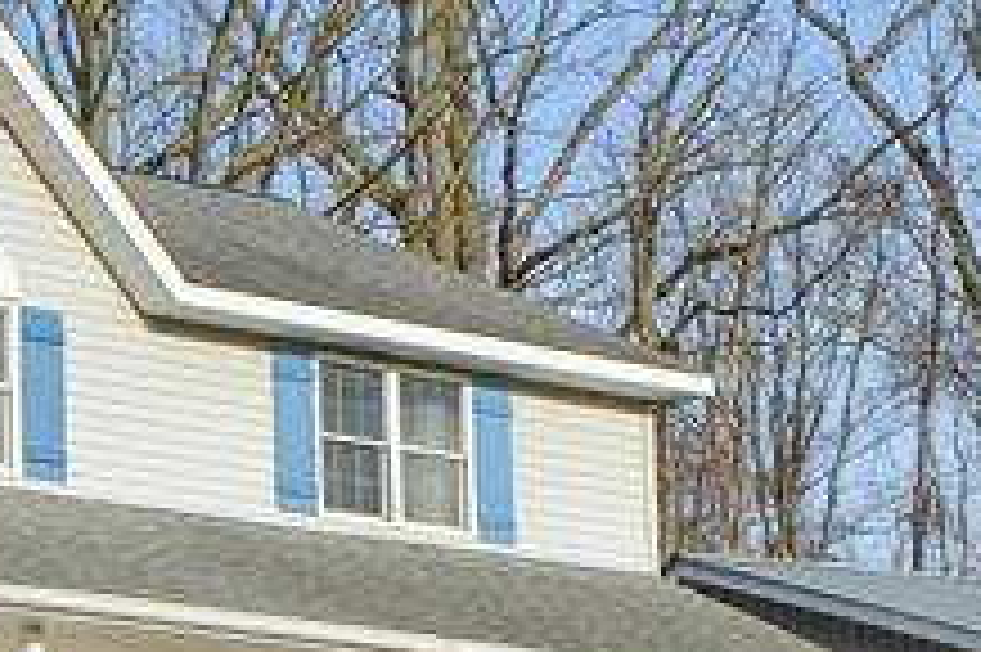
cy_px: 978
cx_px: 216
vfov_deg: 7.5
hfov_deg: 11.5
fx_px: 4874
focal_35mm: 179
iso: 100
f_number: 7.1
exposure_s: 1/200
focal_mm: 24
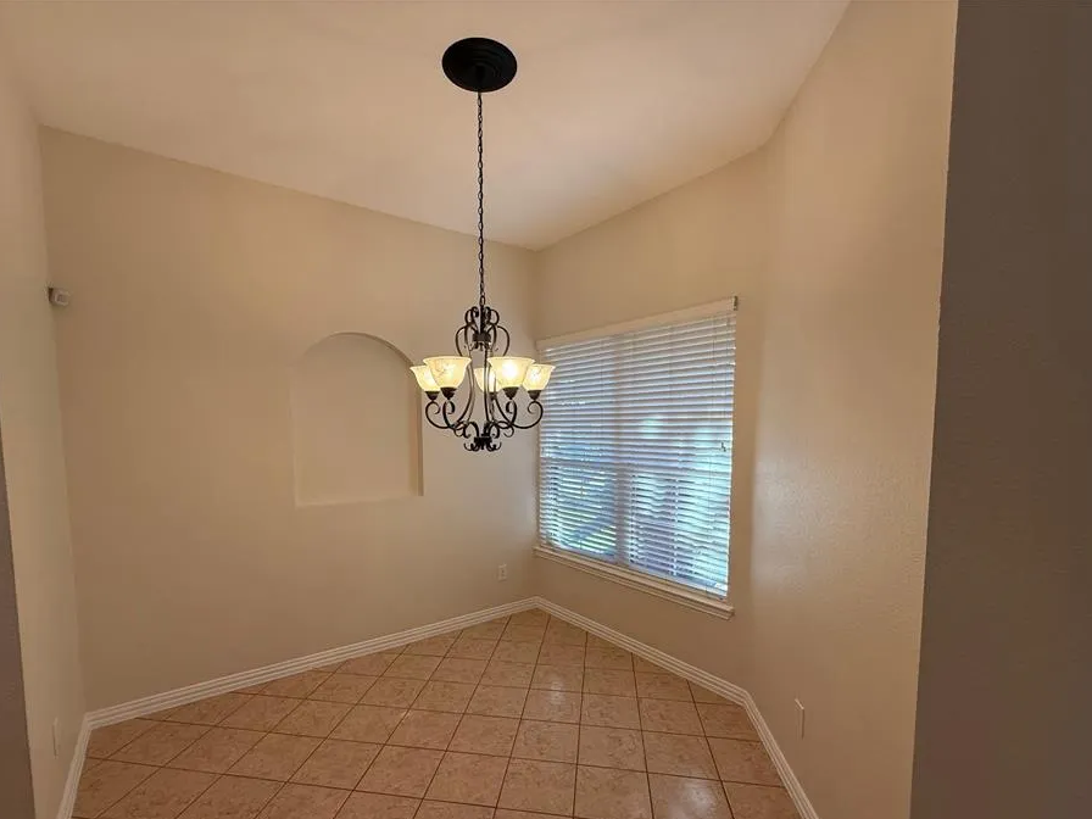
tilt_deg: -4.7
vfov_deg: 77.7
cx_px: 522
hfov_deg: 94.4
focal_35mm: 16
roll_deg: +0.1
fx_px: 505
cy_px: 467
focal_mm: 2.22
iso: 100
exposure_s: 1/120
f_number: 2.2
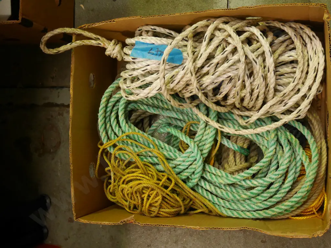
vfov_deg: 30.3
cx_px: 166
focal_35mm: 48
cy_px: 124
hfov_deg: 39.6
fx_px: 459
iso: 3200
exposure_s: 1/125
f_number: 5
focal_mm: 24
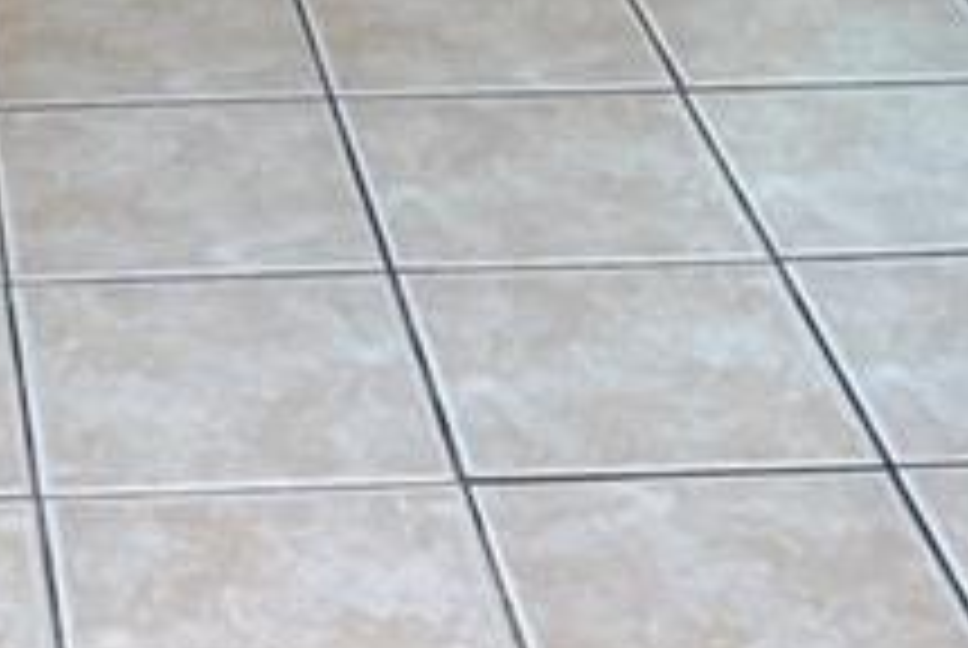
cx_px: -234
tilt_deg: -5.2
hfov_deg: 14.2
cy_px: -1017
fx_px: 3743
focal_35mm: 139
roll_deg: +1.3
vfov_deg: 8.8
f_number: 1.78
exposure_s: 1/60
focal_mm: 6.76
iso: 320
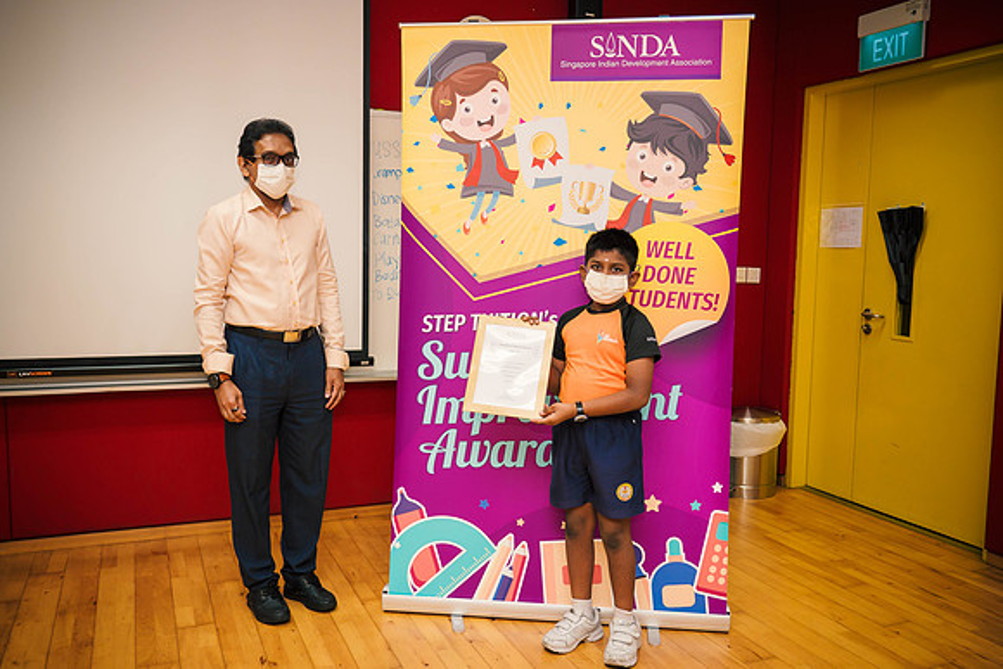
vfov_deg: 40.9
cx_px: 502
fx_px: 898
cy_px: 334
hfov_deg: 58.3
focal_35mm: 32
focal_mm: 15
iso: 400
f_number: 2.2
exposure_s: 1/125
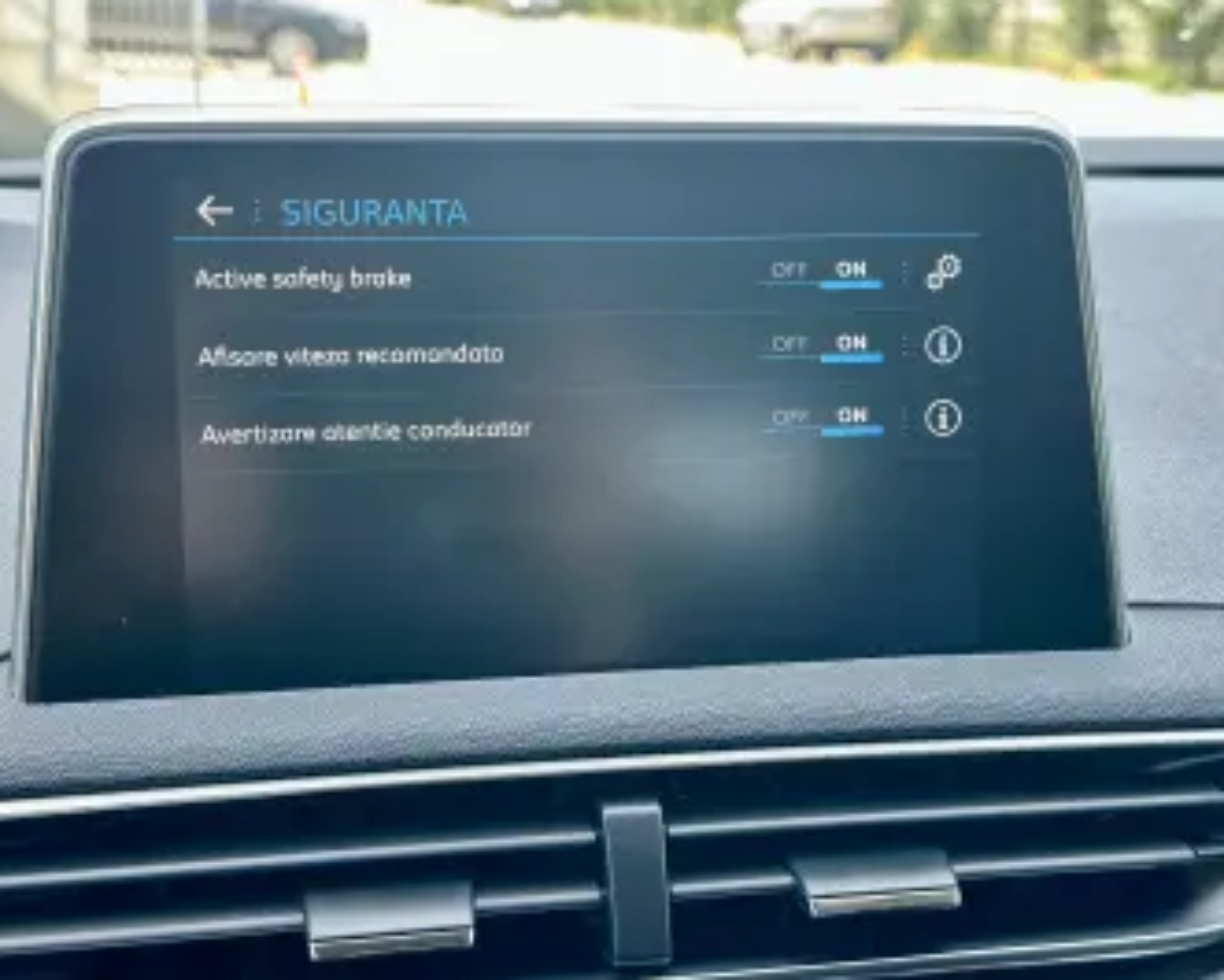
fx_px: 1848
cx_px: 632
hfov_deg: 36.6
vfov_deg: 29.7
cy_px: 492
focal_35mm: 51
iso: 100
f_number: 1.78
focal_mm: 6.86
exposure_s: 1/127
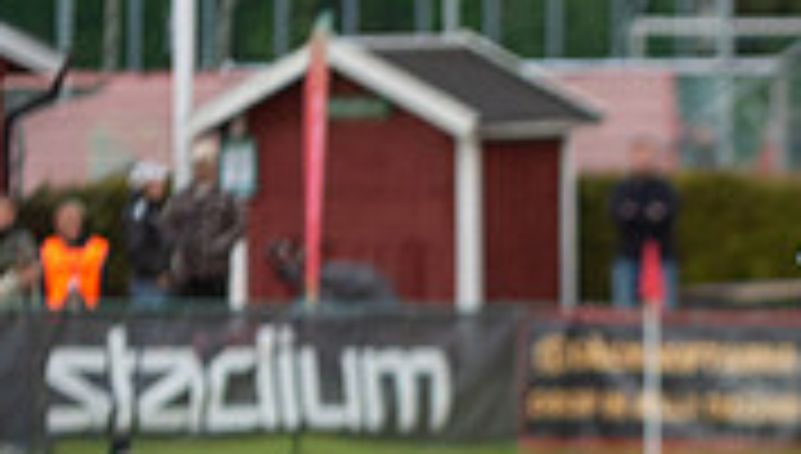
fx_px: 17985
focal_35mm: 845
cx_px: 1045
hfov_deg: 2.5
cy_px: 484
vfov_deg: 1.4
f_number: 3.2
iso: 1400
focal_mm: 175
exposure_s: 1/1000
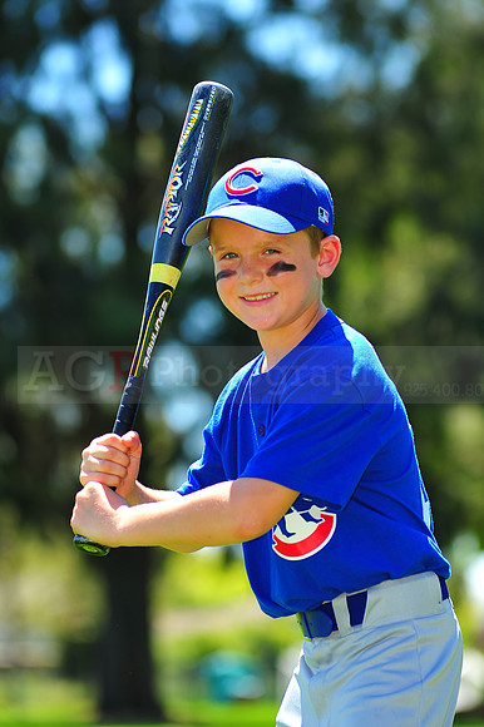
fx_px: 3634
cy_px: 364
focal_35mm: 180
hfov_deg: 7.6
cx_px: 242
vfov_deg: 11.4
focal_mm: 180
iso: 200
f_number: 5
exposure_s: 1/400
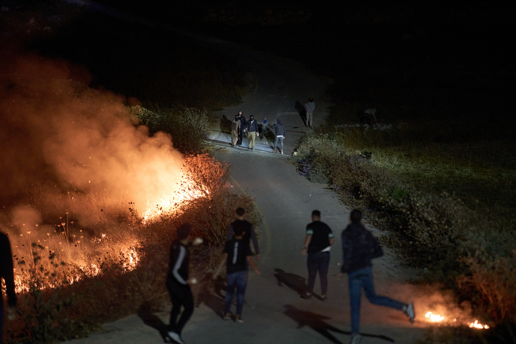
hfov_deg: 15.2
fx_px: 1934
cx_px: 258
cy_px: 172
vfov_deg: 10.2
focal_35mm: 135
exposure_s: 1/200
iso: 4000
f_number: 1.8
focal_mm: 135
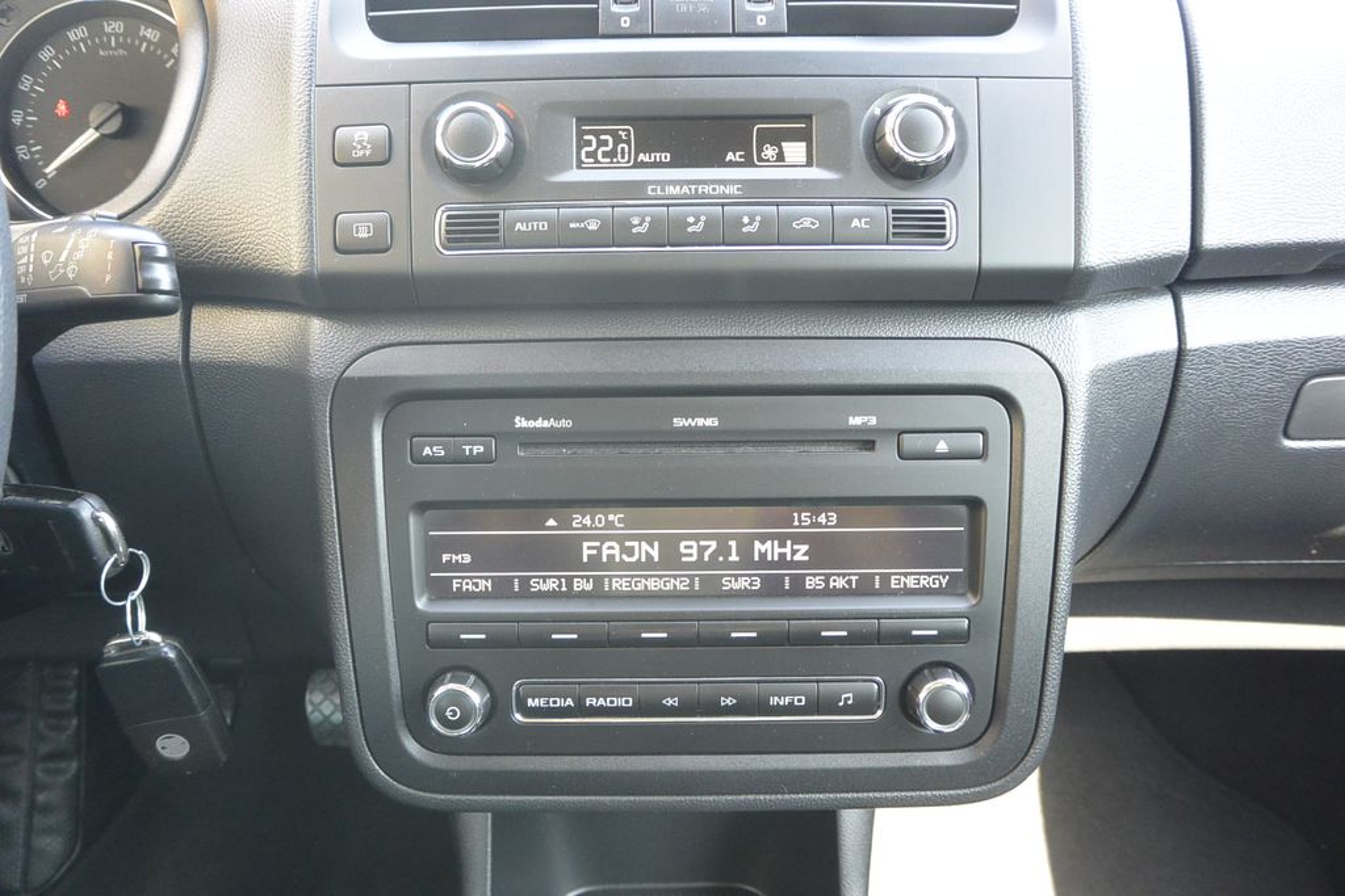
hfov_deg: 67.4
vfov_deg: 47.9
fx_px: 1009
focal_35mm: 27
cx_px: 672
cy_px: 448
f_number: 3.5
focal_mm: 10
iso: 800
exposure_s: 1/60
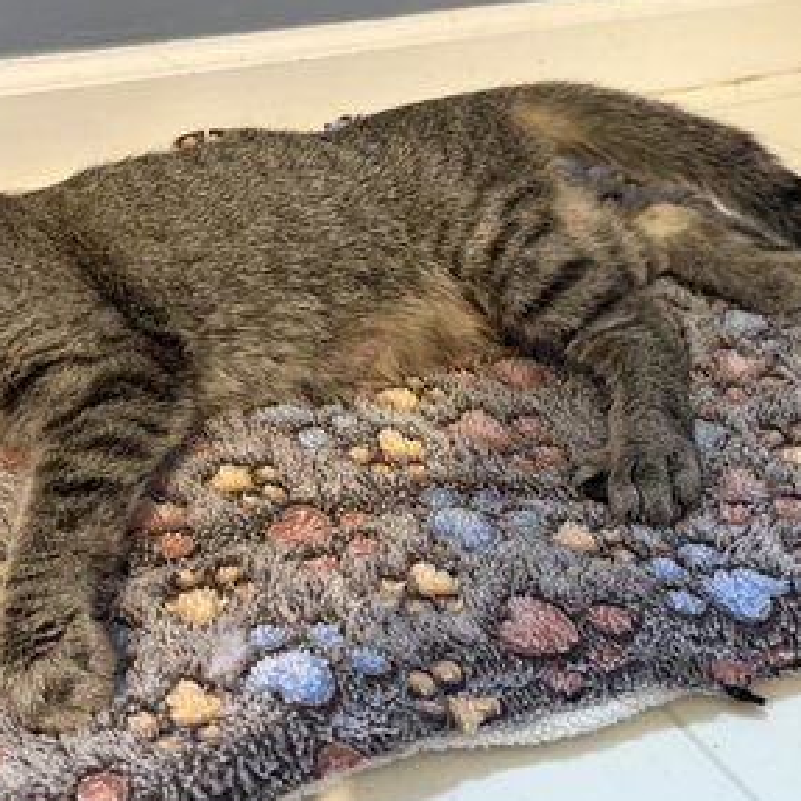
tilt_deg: -31.9
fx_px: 969
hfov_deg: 44.3
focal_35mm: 37
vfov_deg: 44.8
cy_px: 334
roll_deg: -1.8
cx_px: 268
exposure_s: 1/40
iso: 800
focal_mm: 6.76
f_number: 1.78
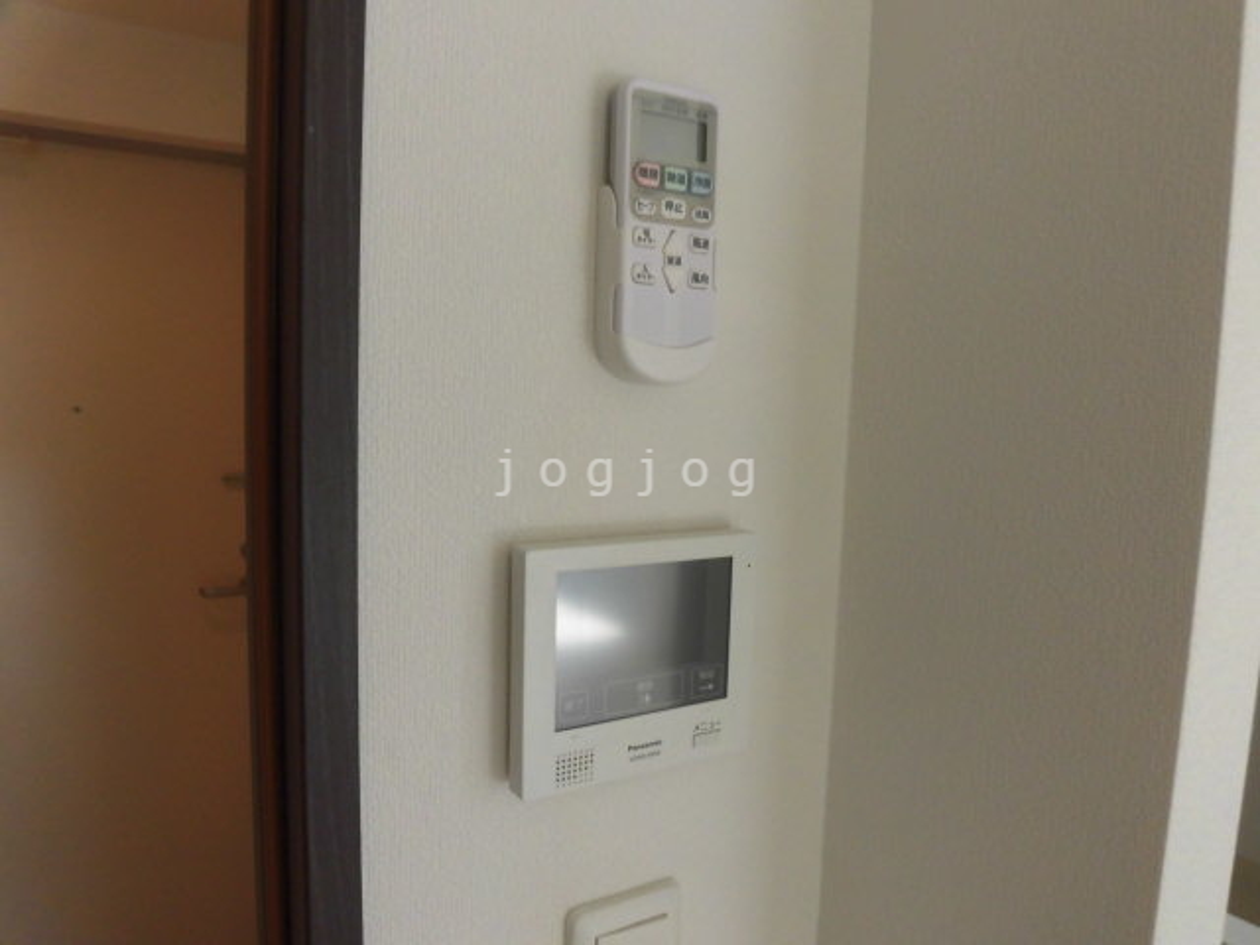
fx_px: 874
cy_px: 472
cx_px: 630
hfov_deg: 71.6
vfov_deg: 56.8
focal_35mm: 24
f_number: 3.1
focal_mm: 4.3
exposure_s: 1/100
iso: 125
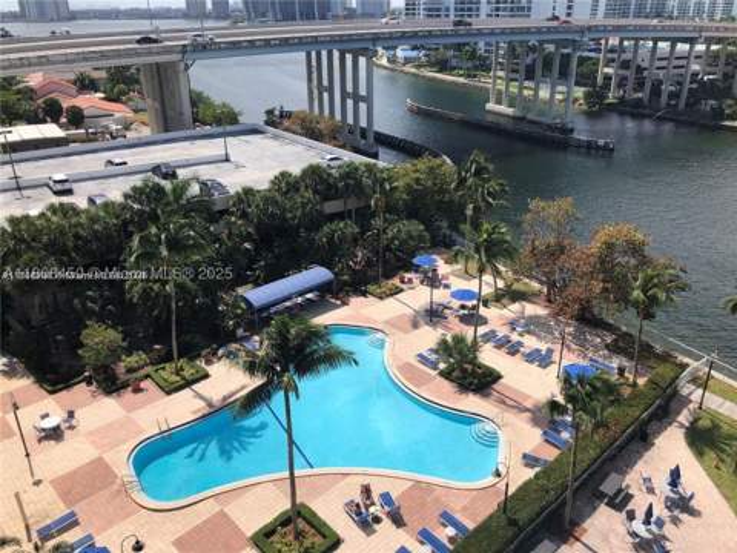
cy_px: 276
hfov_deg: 63.4
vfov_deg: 49.7
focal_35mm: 28
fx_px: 596
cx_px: 368
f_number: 1.8
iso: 20
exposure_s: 1/2315
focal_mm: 3.99
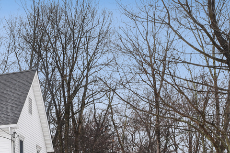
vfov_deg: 14.5
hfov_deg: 17.9
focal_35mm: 90
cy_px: 200
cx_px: -190
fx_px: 575
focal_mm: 24
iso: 400
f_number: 8
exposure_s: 1/160
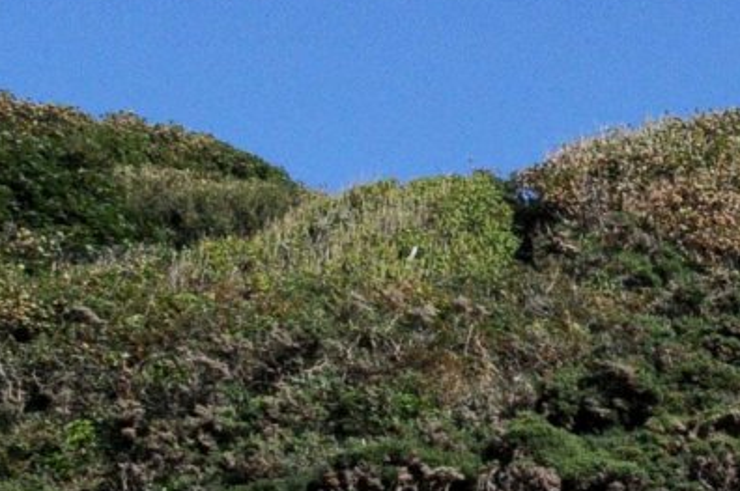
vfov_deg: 13.1
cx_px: 1729
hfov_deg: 14.8
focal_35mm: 93
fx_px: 1909
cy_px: 913
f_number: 13
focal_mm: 12
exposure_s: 1/640
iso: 640
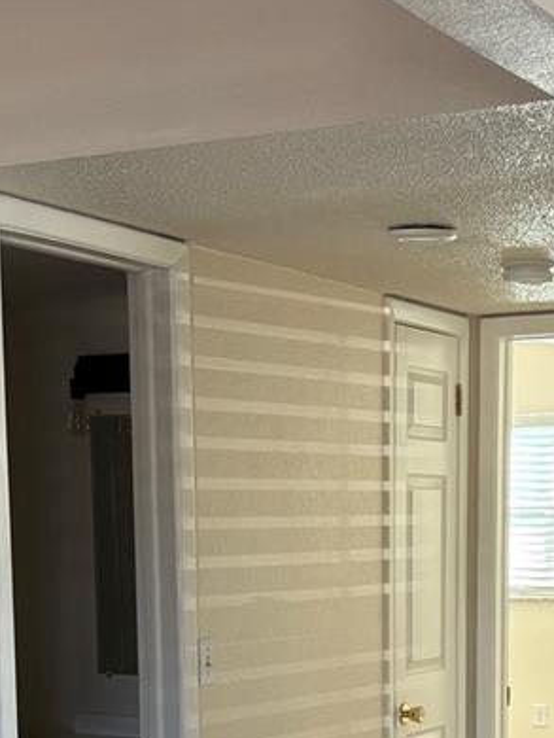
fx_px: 1705
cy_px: 734
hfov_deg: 18.4
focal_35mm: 80
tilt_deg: -6.6
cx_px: 352
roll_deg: +0.3
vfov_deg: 23.4
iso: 125
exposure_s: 1/121
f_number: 1.6
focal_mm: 5.96
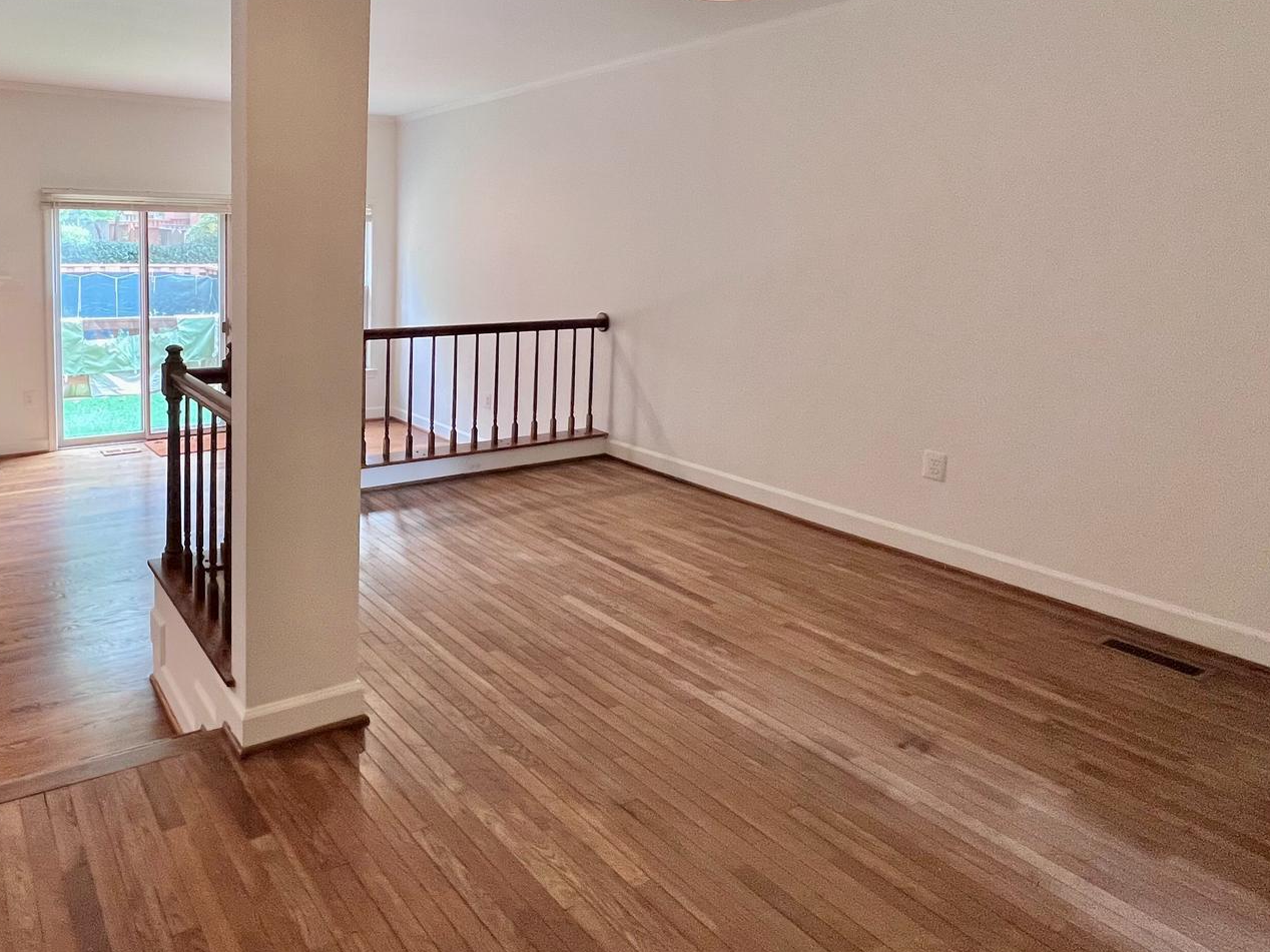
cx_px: 354
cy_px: 322
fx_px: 770
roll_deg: -1.2
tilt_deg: -6.6
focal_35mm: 21
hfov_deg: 74.6
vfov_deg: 62.0
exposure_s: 1/120
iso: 250
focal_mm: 1.57
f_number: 1.8
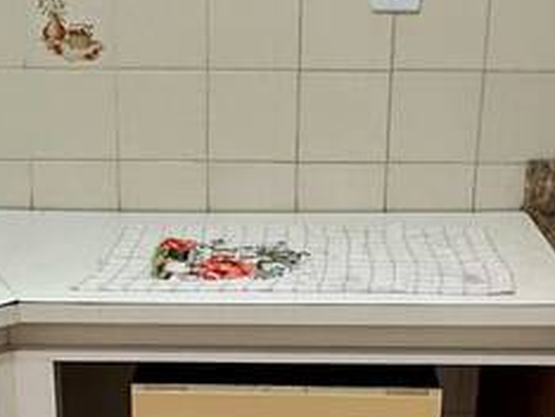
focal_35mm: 86
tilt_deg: -22.6
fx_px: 1380
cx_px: 216
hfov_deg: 22.7
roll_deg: -0.3
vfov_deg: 16.7
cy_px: 443
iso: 250
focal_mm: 2.22
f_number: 2.2
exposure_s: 1/60
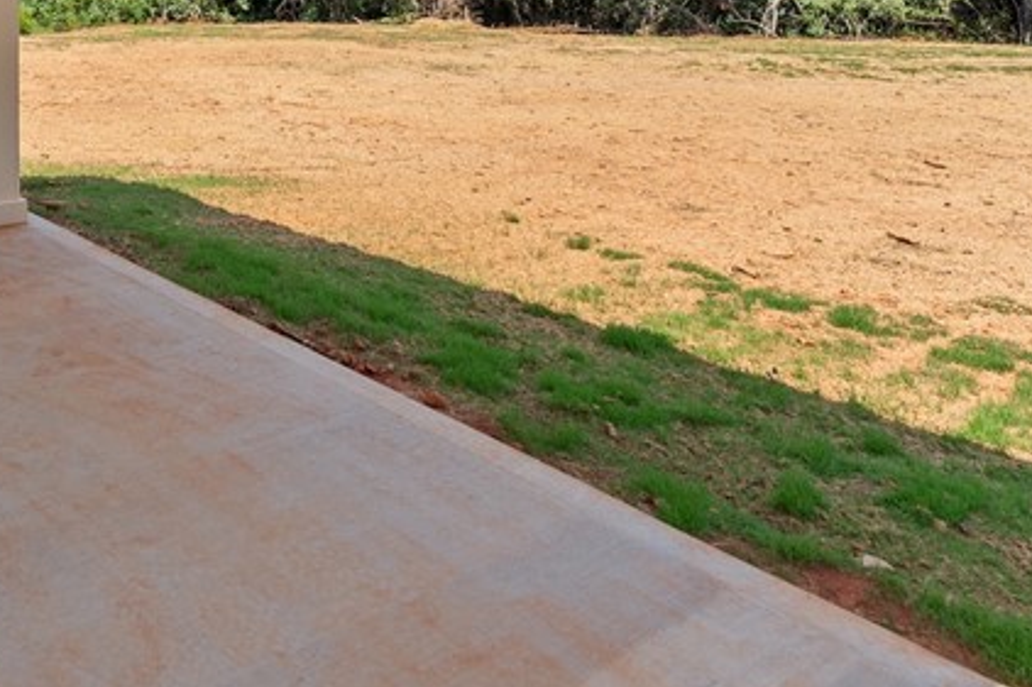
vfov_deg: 32.0
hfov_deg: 47.1
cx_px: 78
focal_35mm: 36
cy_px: -92
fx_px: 1032
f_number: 5.6
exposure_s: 1/160
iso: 400
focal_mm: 14
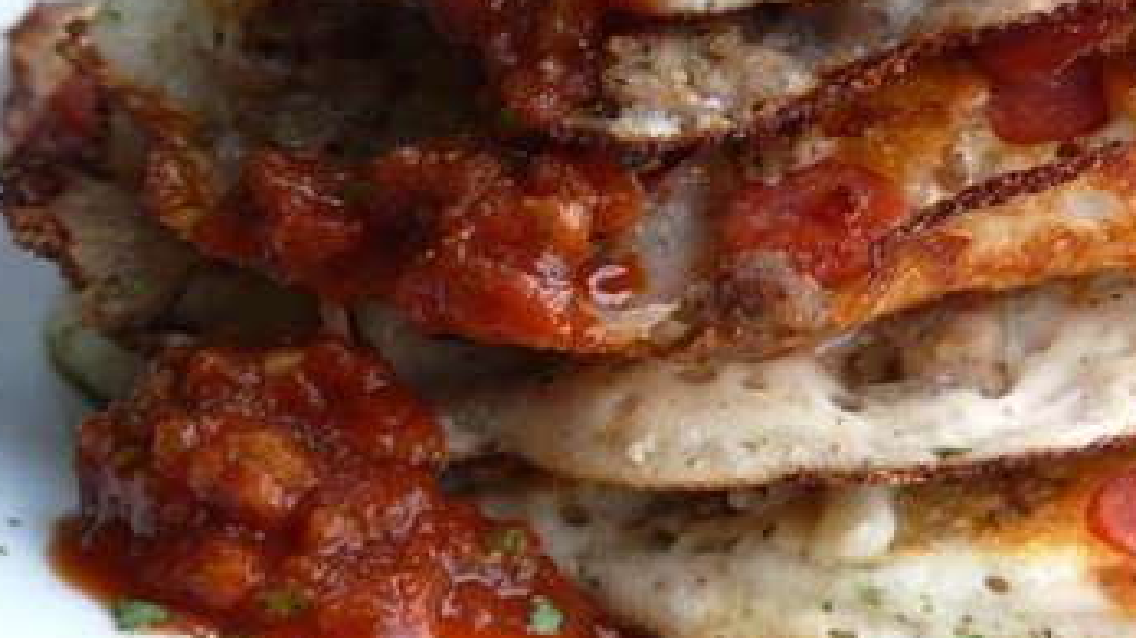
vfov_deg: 2.0
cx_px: 761
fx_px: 17949
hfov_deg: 3.6
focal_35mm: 596
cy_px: -46
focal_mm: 69.9
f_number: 3.6
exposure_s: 1/50
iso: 100
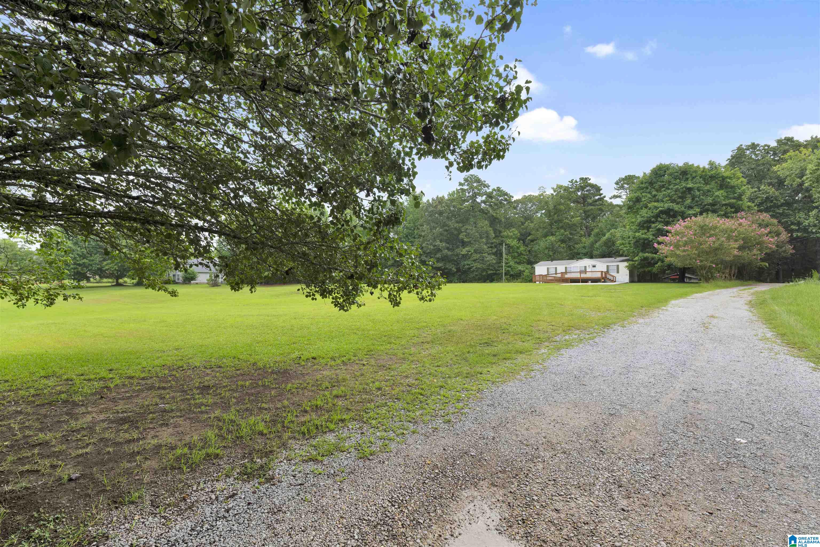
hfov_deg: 98.5
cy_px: 274
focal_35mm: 16
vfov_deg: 75.5
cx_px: 410
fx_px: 353
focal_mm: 15.5
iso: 100
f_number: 8
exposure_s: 1/160
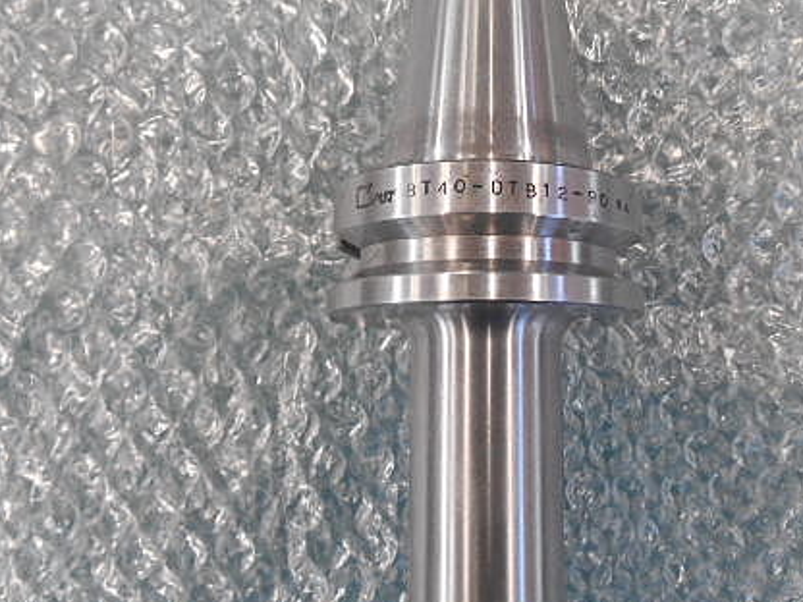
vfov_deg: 35.8
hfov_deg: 46.1
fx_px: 928
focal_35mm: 40
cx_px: 537
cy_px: 245
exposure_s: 1/30
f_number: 3.4
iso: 250
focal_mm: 4.7
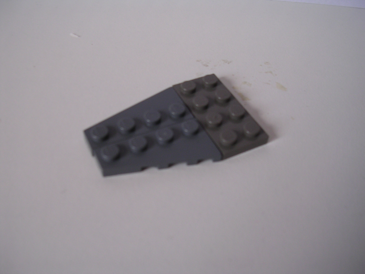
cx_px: 182
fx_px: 401
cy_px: 137
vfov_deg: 37.7
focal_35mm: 38
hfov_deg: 49.0
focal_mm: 5.8
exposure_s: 1/30.4
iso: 100
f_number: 2.8
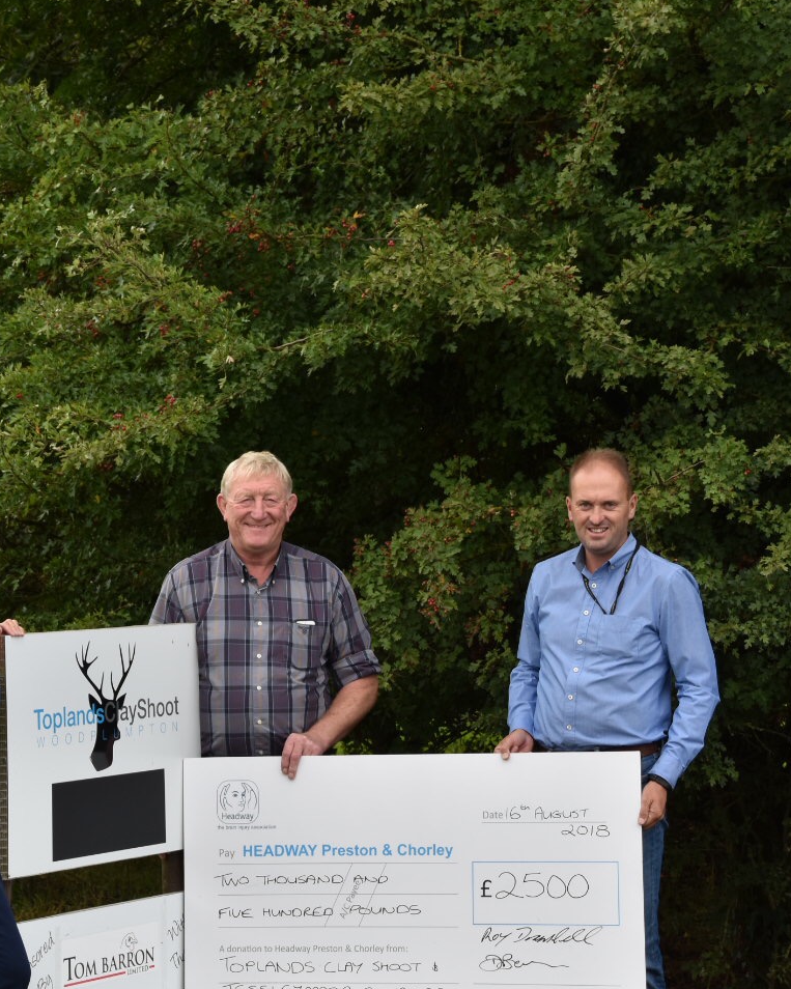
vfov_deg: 17.5
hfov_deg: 14.0
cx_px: 356
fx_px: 3219
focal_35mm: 110
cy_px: 488
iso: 200
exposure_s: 1/250
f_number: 8
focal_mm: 46
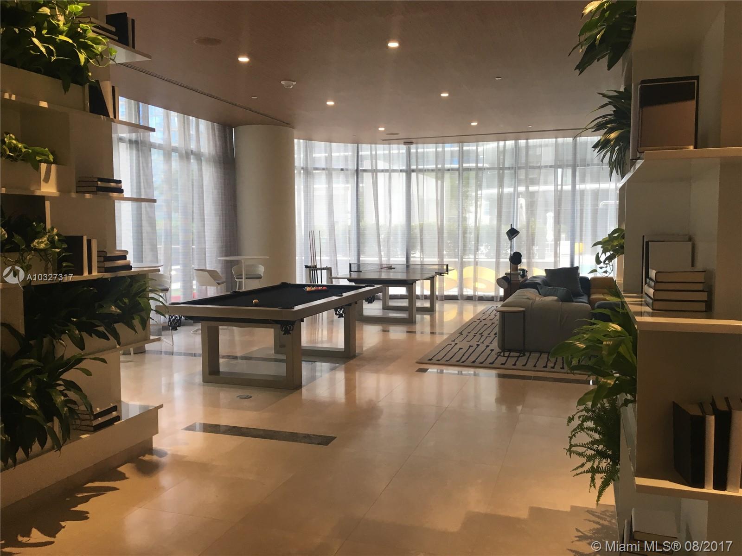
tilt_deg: -4.3
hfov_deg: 61.7
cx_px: 371
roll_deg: +1.1
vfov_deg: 48.2
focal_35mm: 29
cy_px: 278
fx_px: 622
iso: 32
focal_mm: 4.15
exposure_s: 1/30
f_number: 2.2
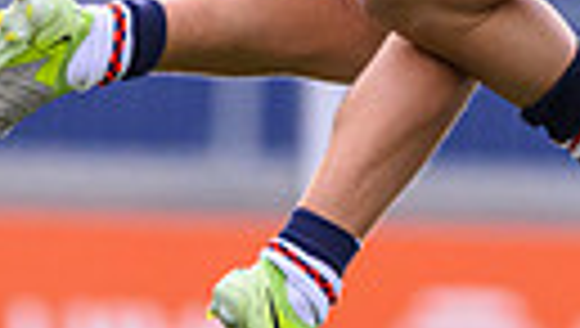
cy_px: -494
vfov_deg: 0.4
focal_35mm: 3060
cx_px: 294
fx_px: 47129
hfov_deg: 0.7
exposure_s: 1/3200
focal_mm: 560
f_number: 4
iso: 4000
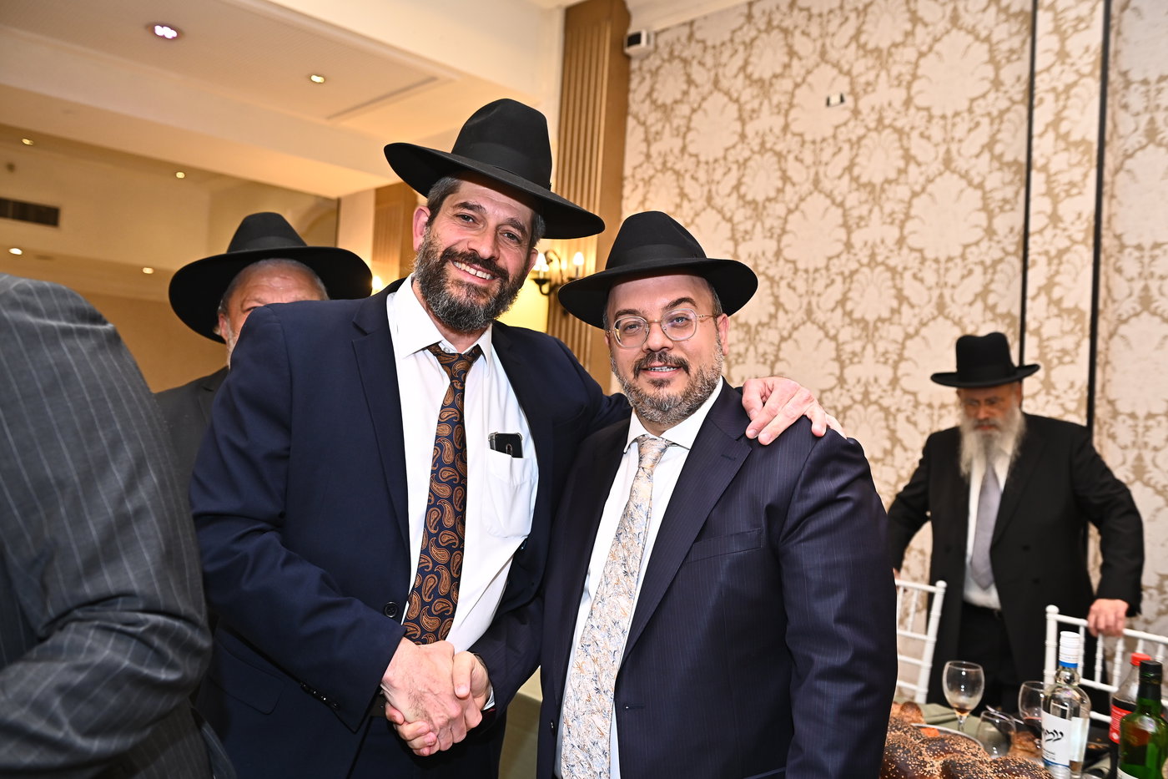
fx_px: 941
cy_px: 390
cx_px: 584
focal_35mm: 29
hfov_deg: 63.7
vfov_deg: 45.0
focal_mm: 29
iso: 1250
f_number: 4
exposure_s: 1/200
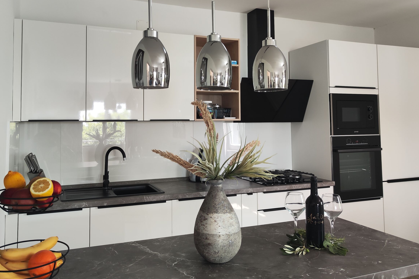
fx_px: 338
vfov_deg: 44.6
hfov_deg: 63.5
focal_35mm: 29
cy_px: 107
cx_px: 186
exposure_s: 1/100
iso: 387
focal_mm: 7.01
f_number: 1.69
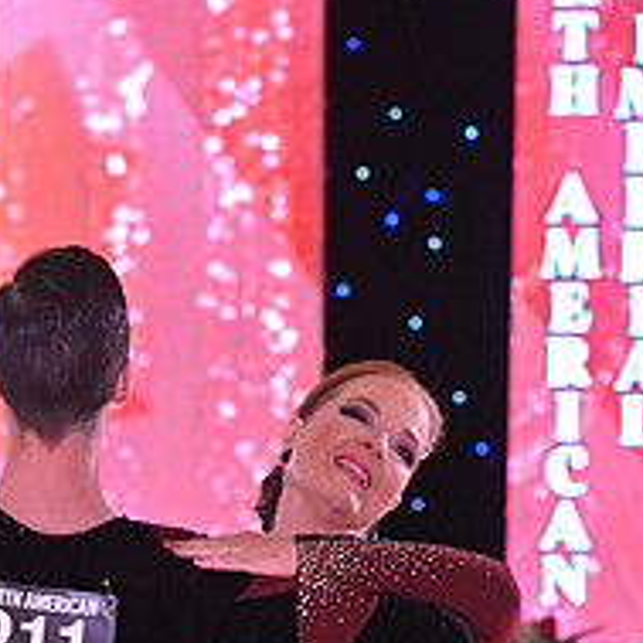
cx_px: 240
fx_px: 6137
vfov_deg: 5.9
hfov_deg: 6.0
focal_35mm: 292
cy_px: 959
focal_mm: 112
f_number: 5
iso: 3200
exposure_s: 1/320
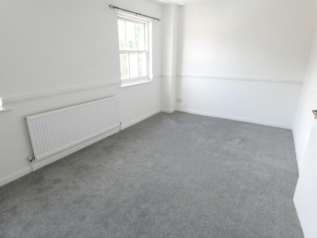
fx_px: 183
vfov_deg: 66.0
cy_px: 119
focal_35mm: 20
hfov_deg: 81.7
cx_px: 158
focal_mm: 3.6
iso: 1000
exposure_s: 1/60
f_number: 5.6
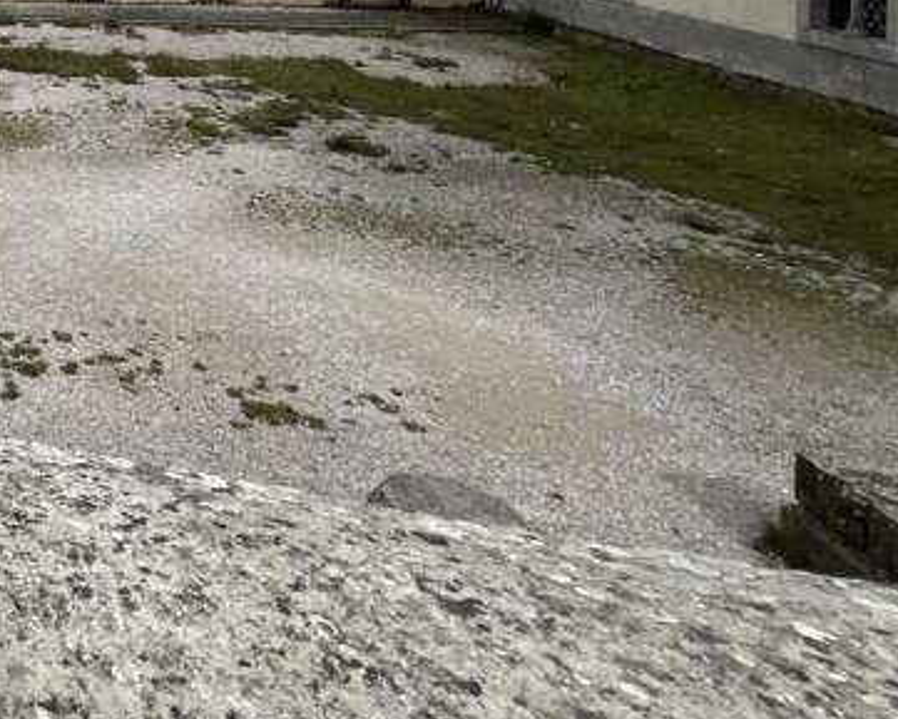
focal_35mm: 36
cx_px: -289
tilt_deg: -3.1
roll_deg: +1.1
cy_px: -127
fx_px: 957
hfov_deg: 34.3
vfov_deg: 33.9
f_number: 1.8
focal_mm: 1.57
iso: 32
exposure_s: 1/2096
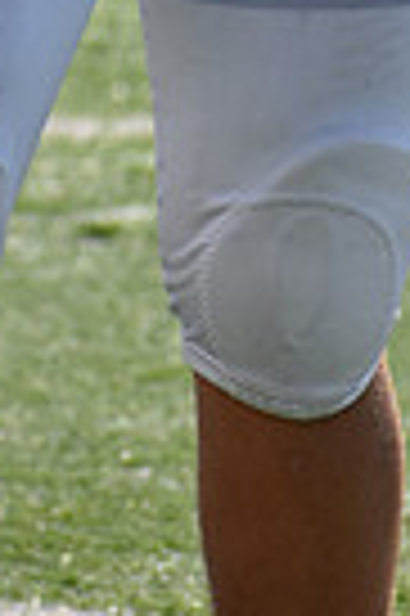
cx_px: 300
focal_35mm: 1335
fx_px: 22862
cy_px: -634
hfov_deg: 1.0
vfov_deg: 1.5
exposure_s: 1/1600
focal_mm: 210
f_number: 7.1
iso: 400
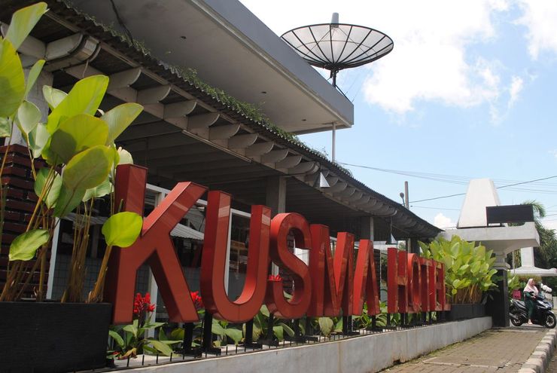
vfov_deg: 40.1
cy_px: 186
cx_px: 278
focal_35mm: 33
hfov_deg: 57.2
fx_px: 511
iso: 100
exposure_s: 1/200
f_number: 7.1
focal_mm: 22
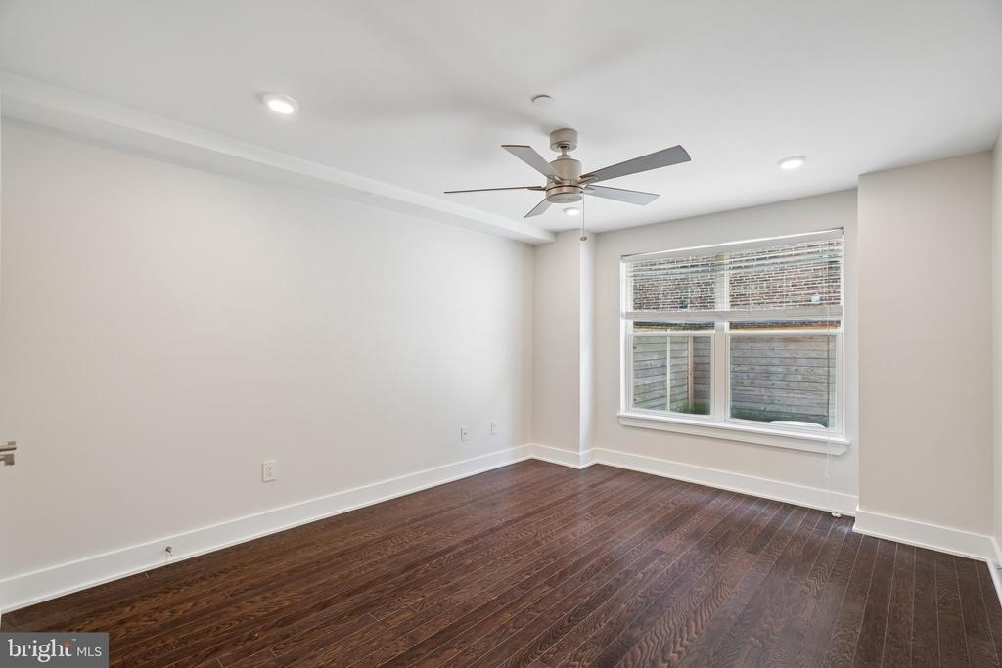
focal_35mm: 16
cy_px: 334
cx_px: 501
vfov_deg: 73.8
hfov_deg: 96.7
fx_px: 445
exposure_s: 1/13
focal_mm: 16
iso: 200
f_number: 4
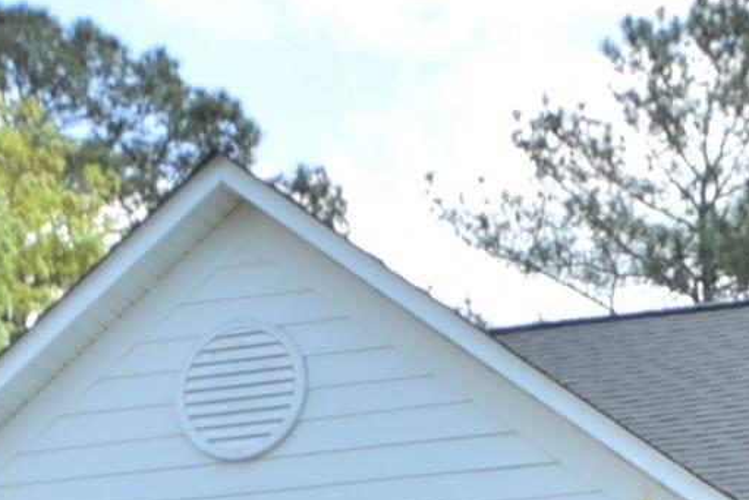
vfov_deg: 7.6
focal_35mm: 167
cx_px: 931
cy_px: 1224
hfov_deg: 12.0
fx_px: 3474
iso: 200
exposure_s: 1/500
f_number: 4.2
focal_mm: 19
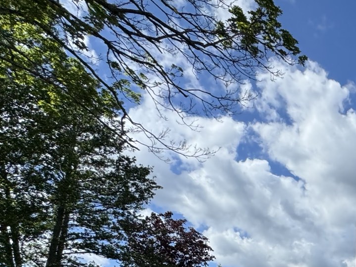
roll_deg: +1.8
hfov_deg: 35.8
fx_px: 401
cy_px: 325
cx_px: 440
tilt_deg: +2.7
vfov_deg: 30.8
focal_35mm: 39
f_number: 2.2
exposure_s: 1/2985
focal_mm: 2.22
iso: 50
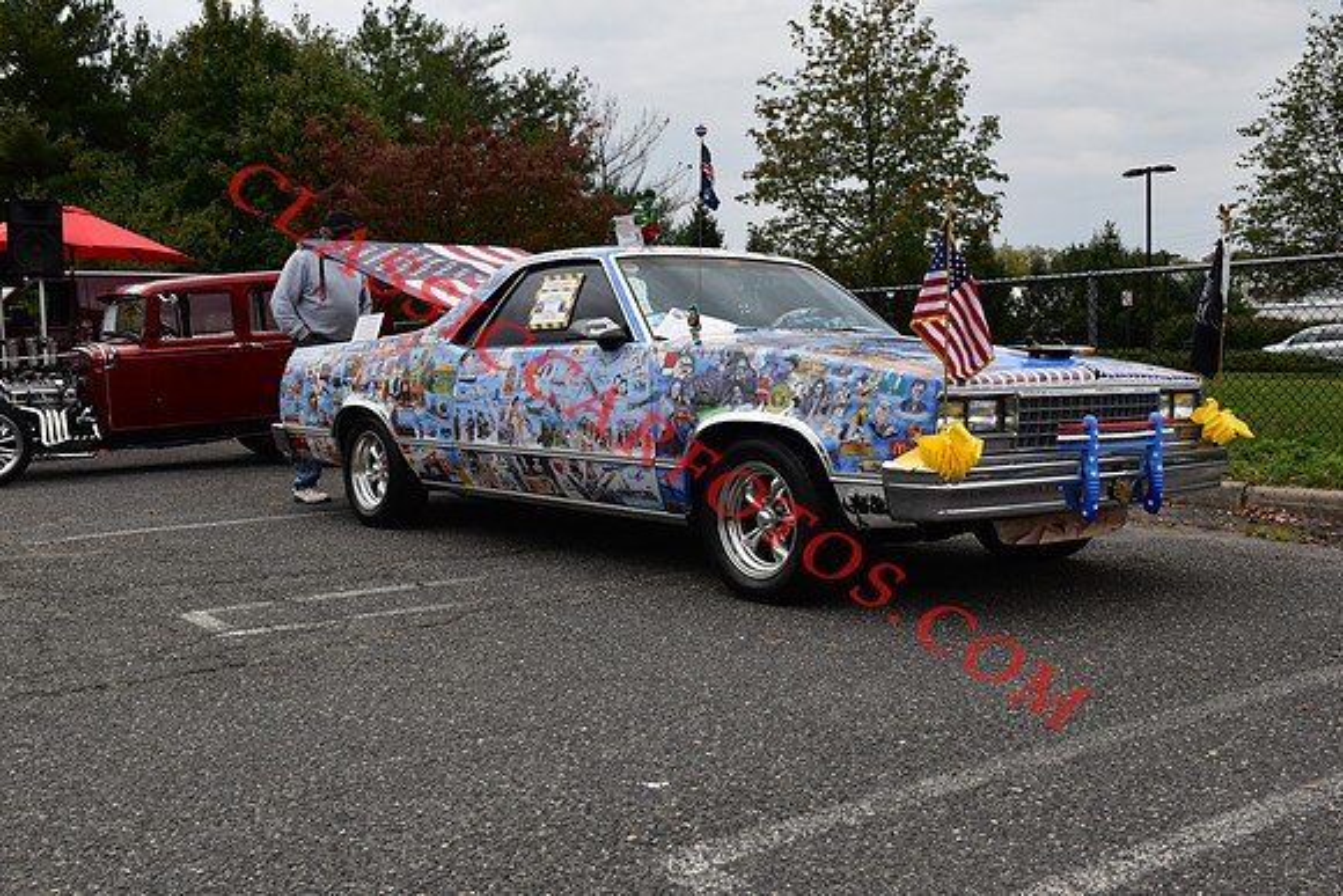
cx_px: 672
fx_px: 1343
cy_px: 448
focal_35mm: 36
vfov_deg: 36.9
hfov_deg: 53.1
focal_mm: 24
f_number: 9
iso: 400
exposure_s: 1/160
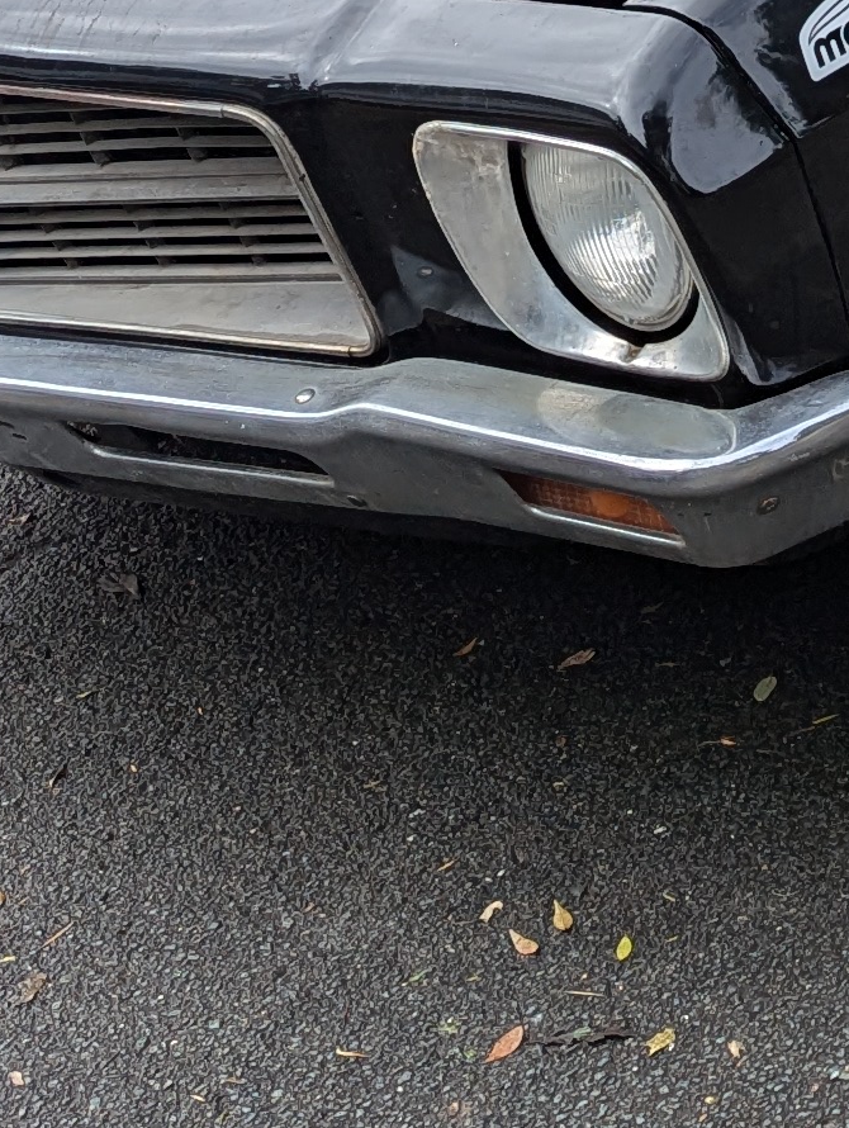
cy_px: -195
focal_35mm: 110
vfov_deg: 17.1
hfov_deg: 13.2
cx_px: 999
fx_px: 3589
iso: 45
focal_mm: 6.81
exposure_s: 1/1048
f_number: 1.85
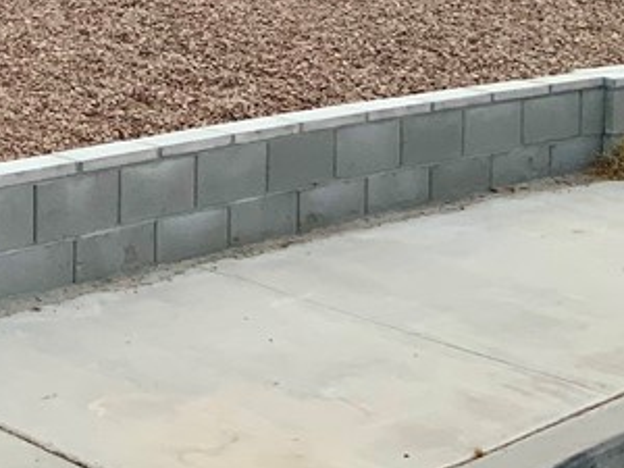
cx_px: -158
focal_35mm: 99
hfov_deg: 18.6
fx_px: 1785
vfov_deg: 14.3
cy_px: -156
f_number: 1.8
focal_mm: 3
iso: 16
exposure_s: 1/1055
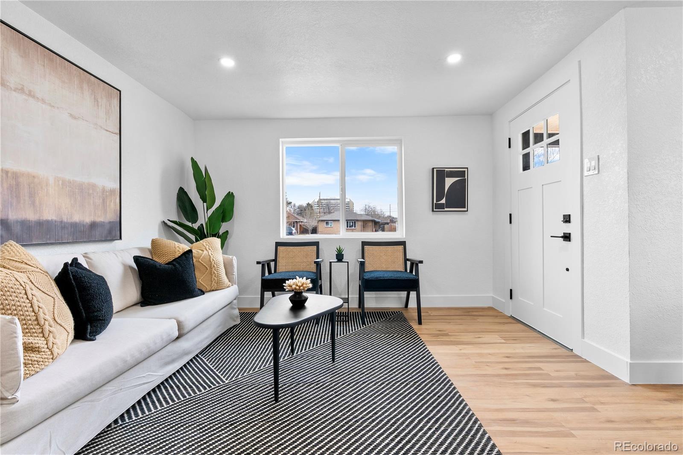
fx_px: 303
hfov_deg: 96.7
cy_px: 228
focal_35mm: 16
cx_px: 342
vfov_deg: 73.7
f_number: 9
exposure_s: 1/20
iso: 250
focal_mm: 16
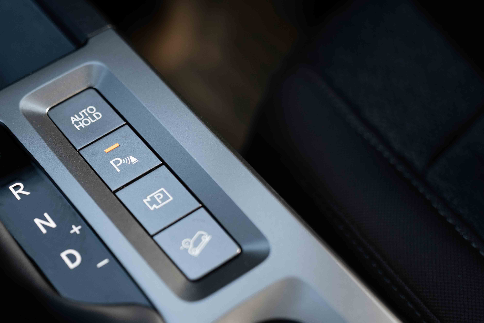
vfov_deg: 15.9
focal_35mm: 86
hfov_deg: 23.3
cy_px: 180
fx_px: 1156
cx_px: 105
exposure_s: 1/320
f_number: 2.8
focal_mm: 46
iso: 500
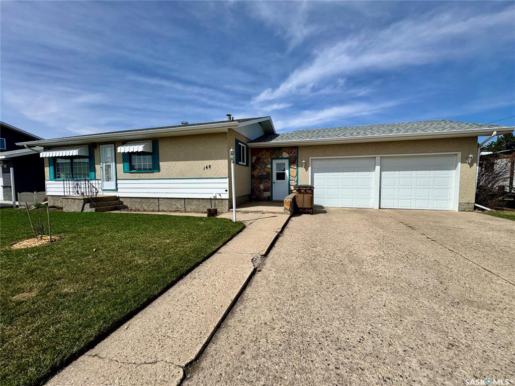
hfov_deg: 102.1
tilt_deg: -2.1
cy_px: 193
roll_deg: -0.1
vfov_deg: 85.7
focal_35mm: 14
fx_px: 208
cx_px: 258
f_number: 2.2
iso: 50
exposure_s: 1/3906
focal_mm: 2.22
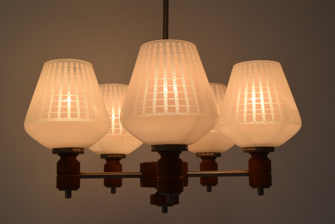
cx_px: 168
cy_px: 112
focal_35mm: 48
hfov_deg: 41.1
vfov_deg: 28.1
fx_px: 447
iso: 1600
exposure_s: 1/640
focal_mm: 32
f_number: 13
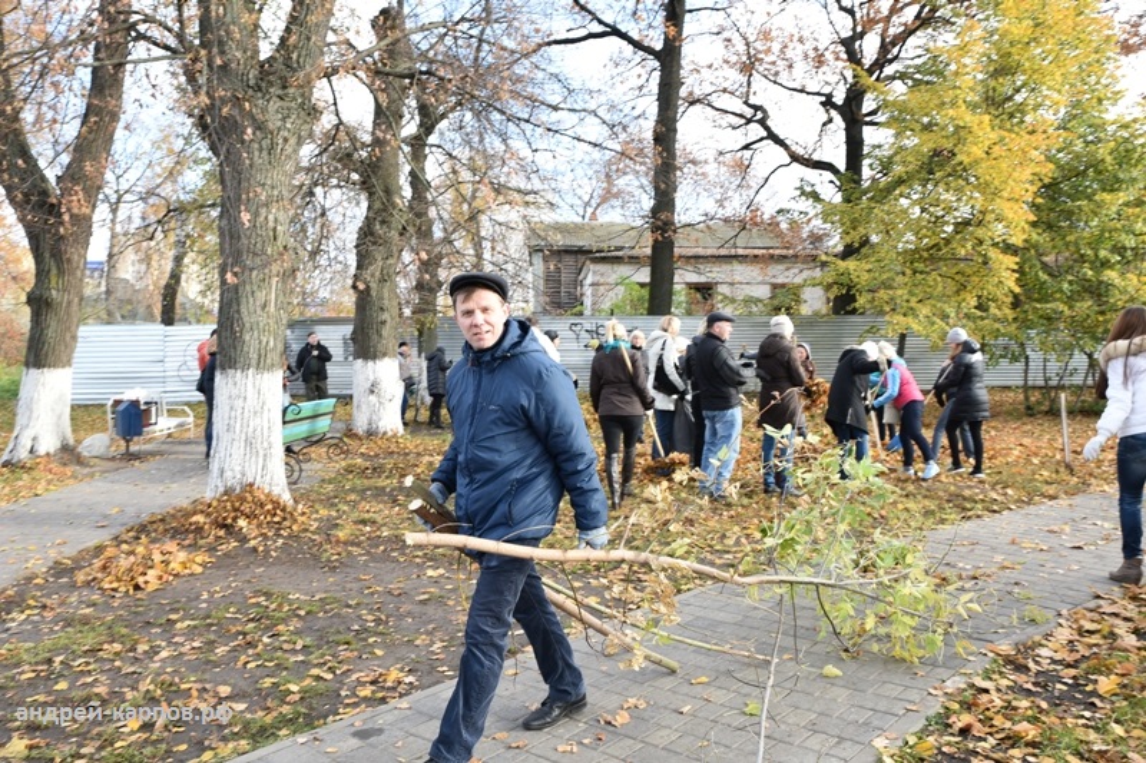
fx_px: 955
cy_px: 382
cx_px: 573
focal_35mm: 30
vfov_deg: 43.6
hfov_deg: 61.9
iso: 400
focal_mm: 30
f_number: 6.3
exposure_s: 1/160
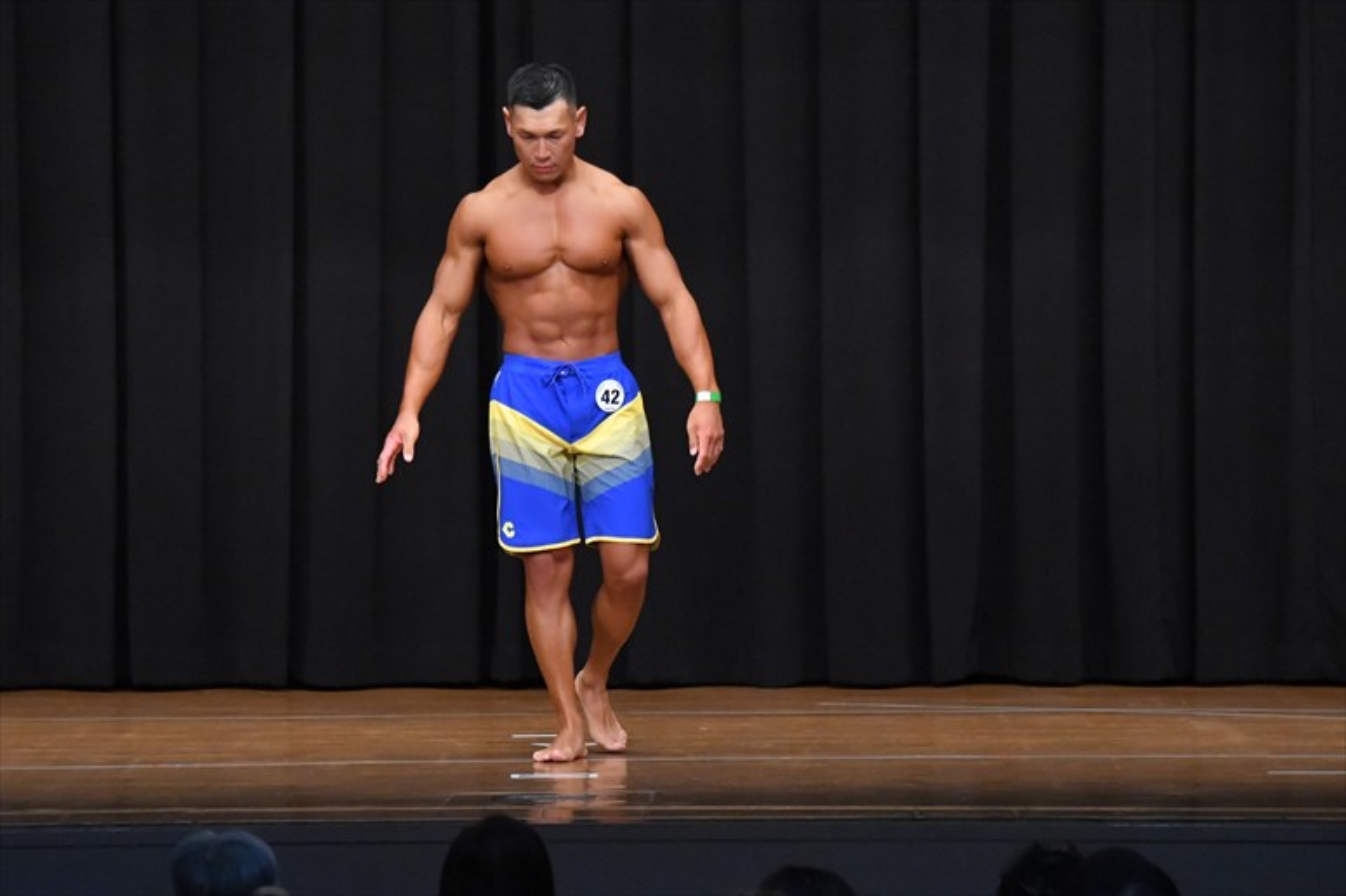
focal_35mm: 217
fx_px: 8110
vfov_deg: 6.3
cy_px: 448
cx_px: 673
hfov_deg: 9.5
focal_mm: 145
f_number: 5.6
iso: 8000
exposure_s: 1/400
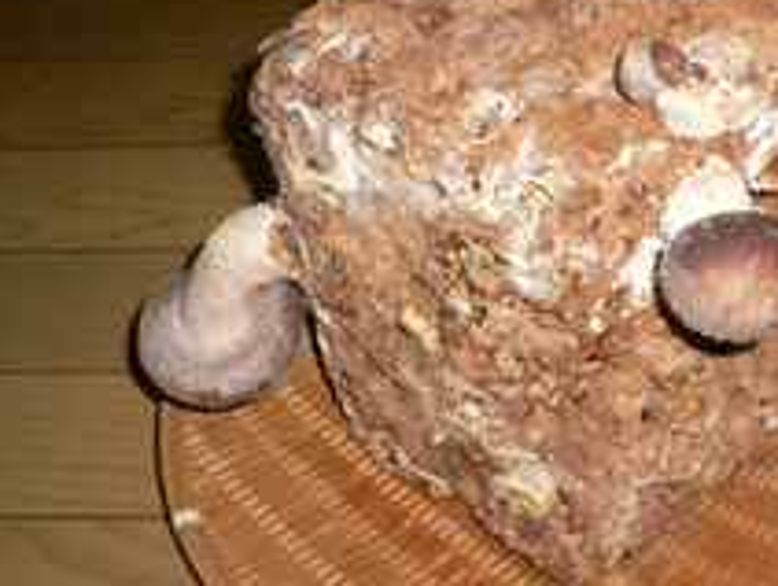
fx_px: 1306
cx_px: 579
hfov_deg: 32.6
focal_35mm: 58
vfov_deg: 25.3
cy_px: 311
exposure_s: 1/60
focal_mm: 5.8
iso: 100
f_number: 2.8
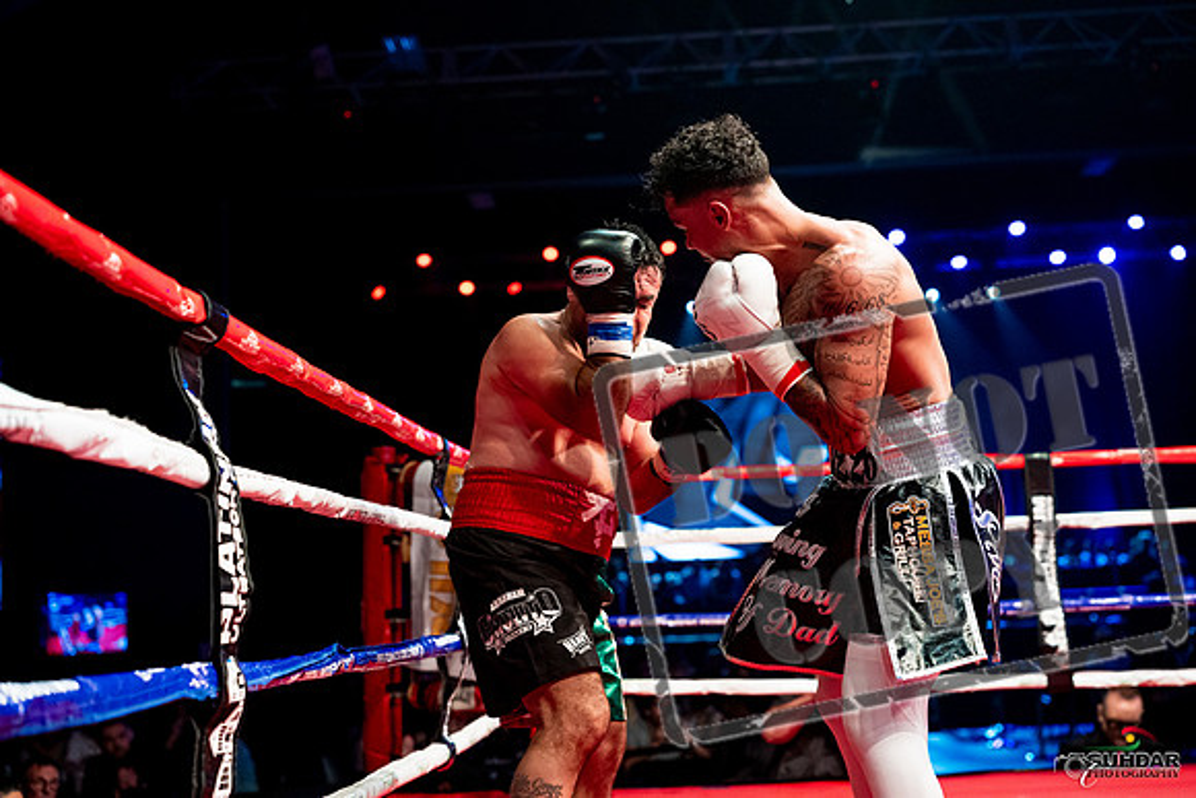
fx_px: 1661
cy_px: 399
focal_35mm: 50
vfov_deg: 27.0
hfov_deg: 39.6
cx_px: 598
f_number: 2.8
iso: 4000
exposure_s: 1/1000
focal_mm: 50
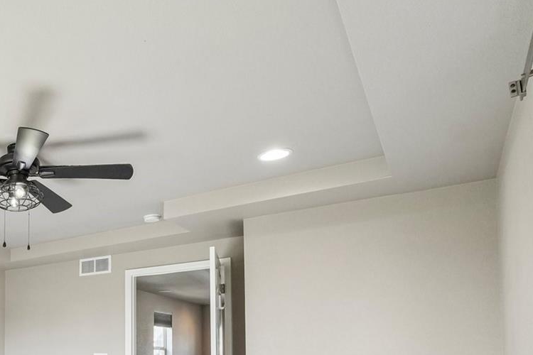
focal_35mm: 32
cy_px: 372
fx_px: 474
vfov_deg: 36.1
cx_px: -29
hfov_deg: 46.4
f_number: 8
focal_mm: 10
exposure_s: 1/20
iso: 800
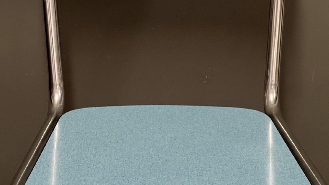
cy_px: 16
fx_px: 986
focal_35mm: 113
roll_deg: -0.1
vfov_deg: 10.7
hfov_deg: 18.9
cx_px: 165
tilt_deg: -17.1
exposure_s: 1/34
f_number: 2.8
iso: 640
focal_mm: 9
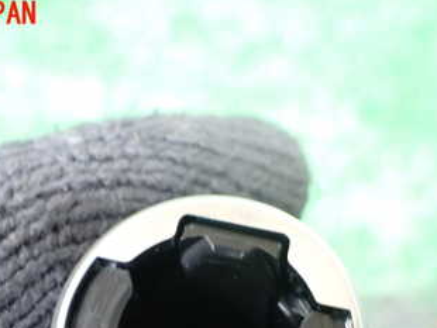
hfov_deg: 33.2
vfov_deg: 24.3
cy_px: 314
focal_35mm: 58
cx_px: 203
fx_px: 733
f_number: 2.3
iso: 1250
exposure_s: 1/30
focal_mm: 5.4
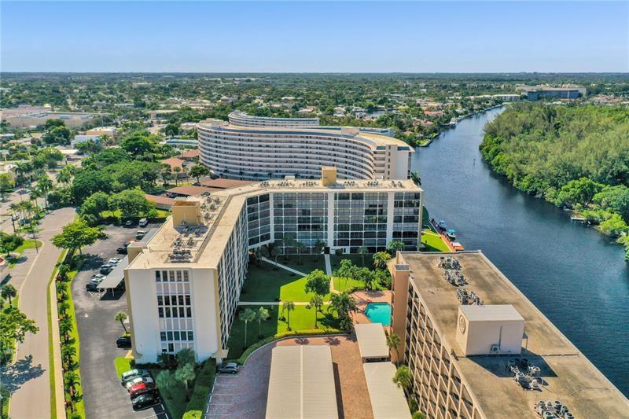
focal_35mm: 28
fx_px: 489
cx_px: 314
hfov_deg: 65.5
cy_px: 210
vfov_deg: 46.4
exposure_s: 1/120
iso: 100
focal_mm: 10.26
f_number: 4
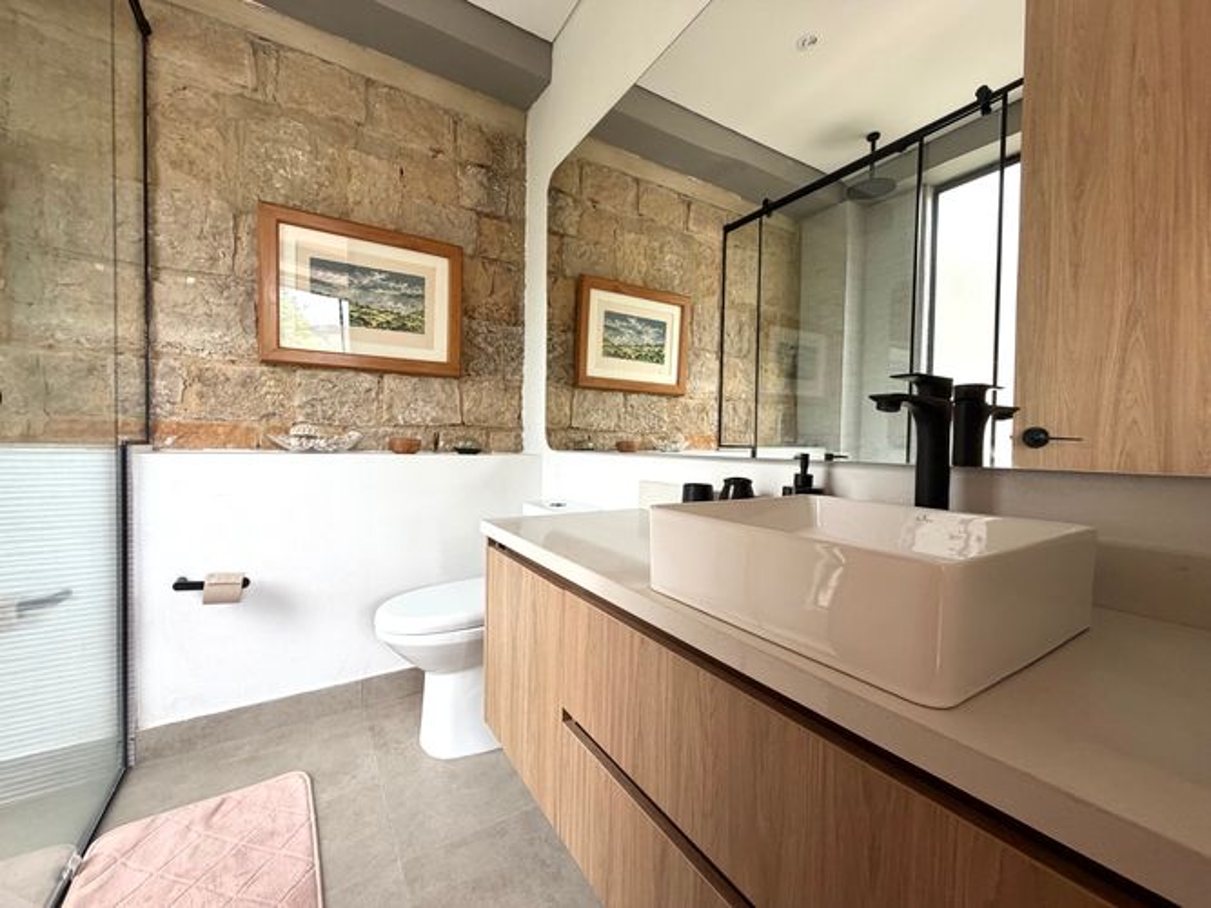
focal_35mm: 14
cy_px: 454
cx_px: 606
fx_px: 490
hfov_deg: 102.1
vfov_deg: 85.7
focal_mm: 2.22
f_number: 2.2
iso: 160
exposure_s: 1/121
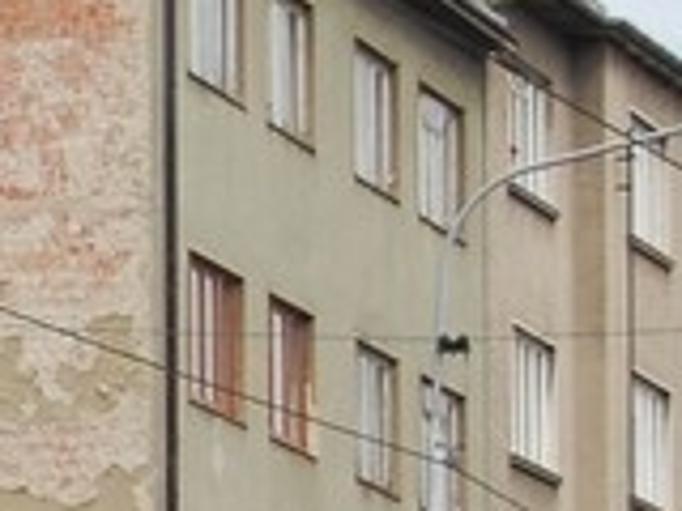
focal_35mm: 422
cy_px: 924
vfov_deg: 3.5
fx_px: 8314
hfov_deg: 4.6
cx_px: -1100
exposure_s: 1/800
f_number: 5.6
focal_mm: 52
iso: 400
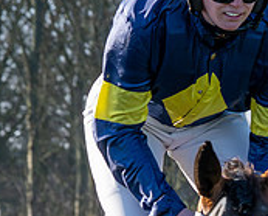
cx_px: 189
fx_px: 4680
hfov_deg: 3.3
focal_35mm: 589
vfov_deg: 2.6
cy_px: 229
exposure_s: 1/1250
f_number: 5
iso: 400
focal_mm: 79
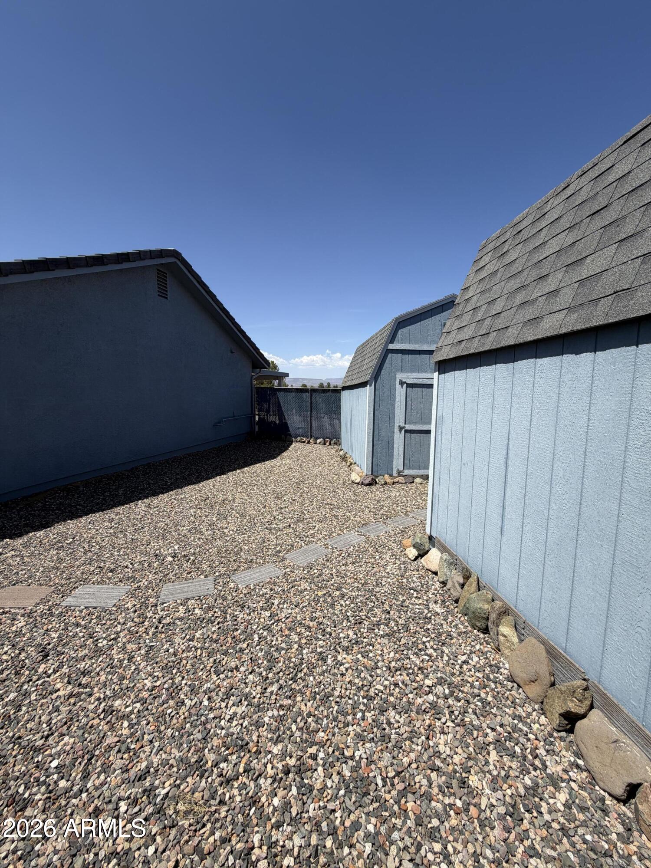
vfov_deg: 102.1
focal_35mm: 14
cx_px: 326
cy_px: 434
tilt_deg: -7.7
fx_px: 351
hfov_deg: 85.7
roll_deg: -0.4
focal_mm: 2.22
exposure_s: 1/970
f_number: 2.2
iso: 20
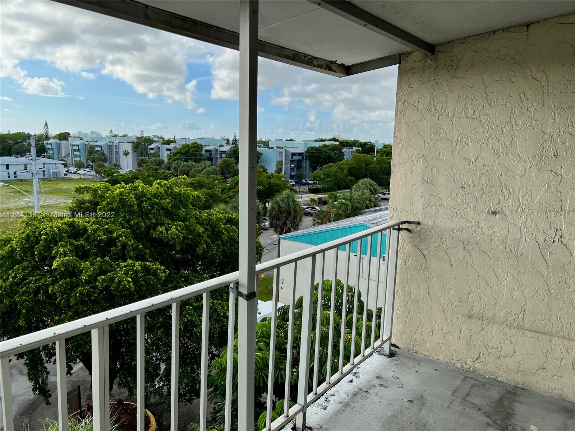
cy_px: 216
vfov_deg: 53.1
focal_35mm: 26
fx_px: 432
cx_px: 288
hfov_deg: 67.3
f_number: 1.5
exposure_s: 1/1361
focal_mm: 5.7
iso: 50
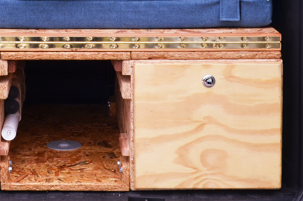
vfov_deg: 14.3
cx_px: 59
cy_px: -12
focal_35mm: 93
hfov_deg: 21.7
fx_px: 781
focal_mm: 24
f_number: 7.1
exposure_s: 1/200
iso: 200
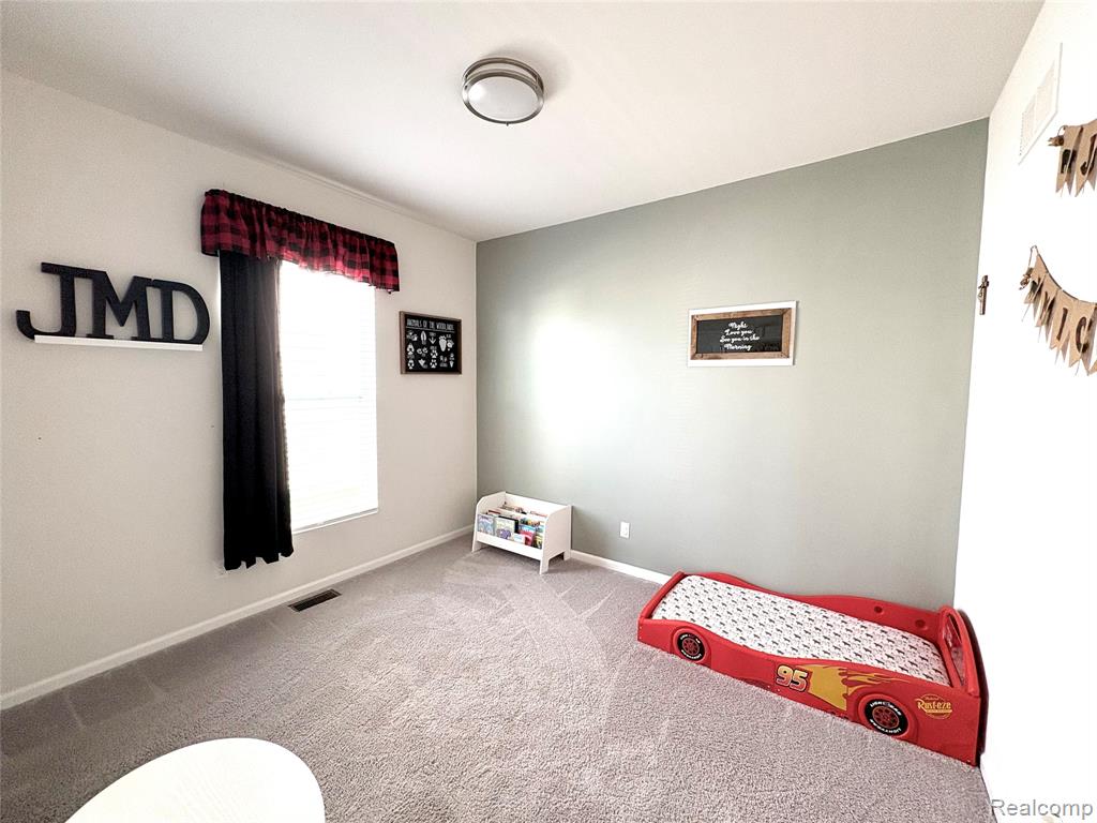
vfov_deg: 85.7
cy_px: 412
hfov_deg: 102.1
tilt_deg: -3.9
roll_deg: -0.2
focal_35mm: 14
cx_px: 548
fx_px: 444
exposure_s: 1/99
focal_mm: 2.22
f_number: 2.2
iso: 160
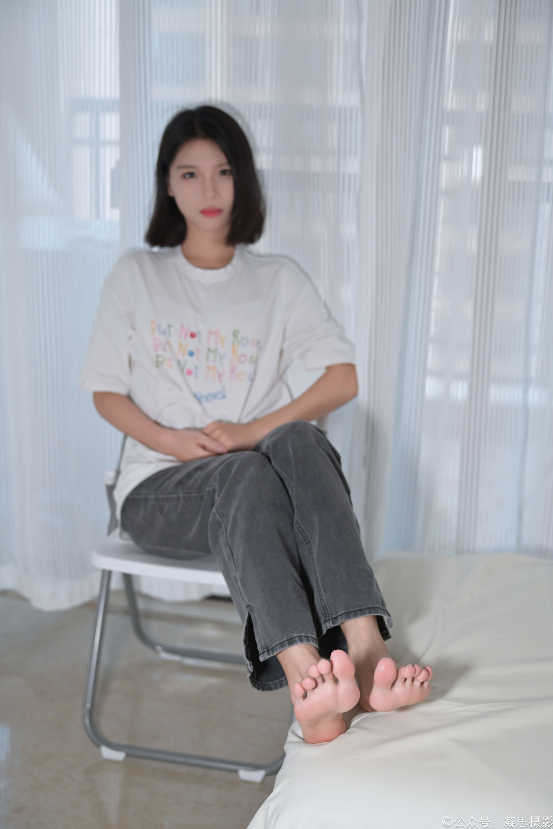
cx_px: 276
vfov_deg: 41.1
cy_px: 414
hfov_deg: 28.1
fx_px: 1106
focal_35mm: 48
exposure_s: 1/100
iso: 1000
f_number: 2.2
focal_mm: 48
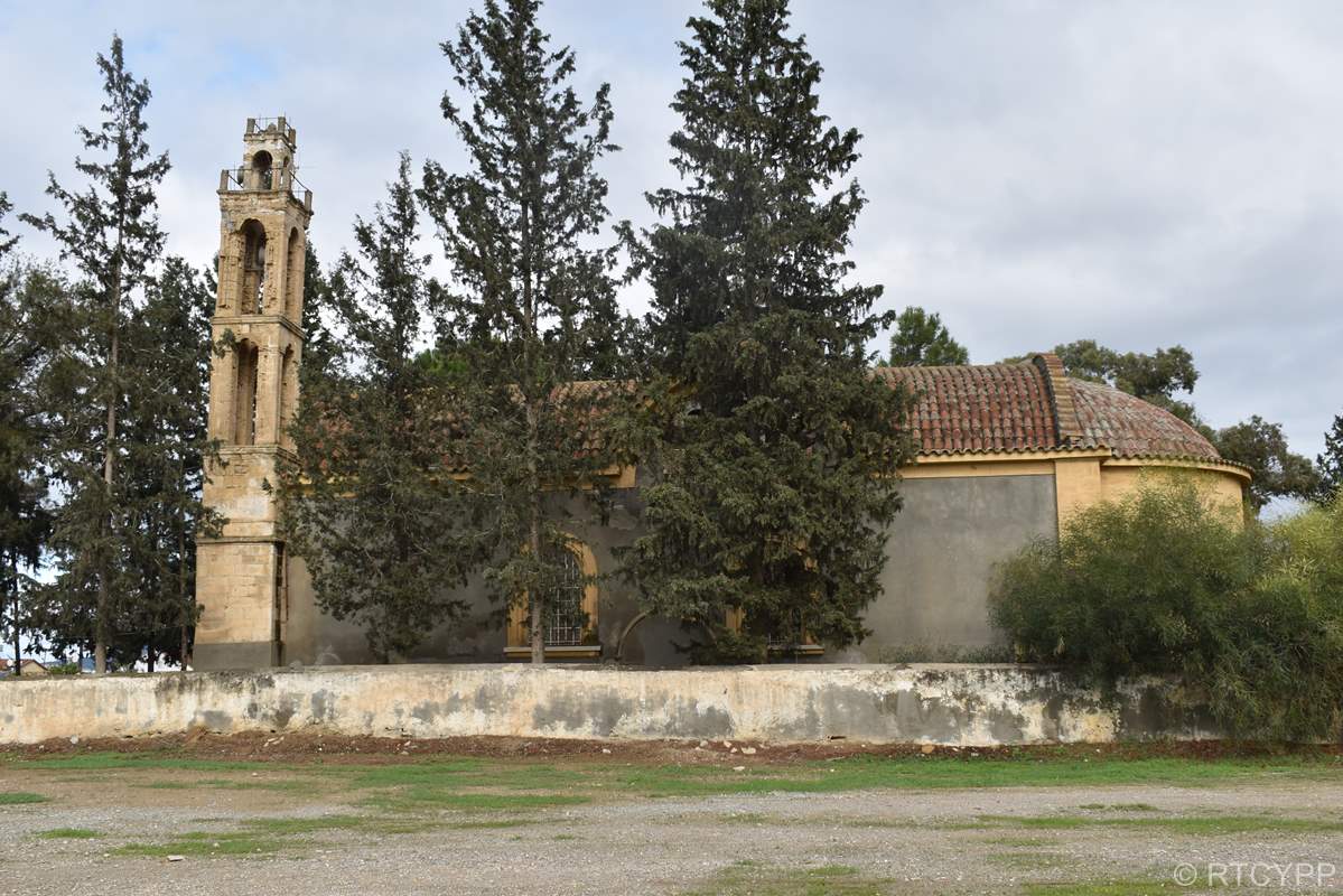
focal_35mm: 38
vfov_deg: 35.5
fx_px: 1399
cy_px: 448
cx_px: 672
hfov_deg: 51.3
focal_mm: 25
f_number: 8
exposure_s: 1/200
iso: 100
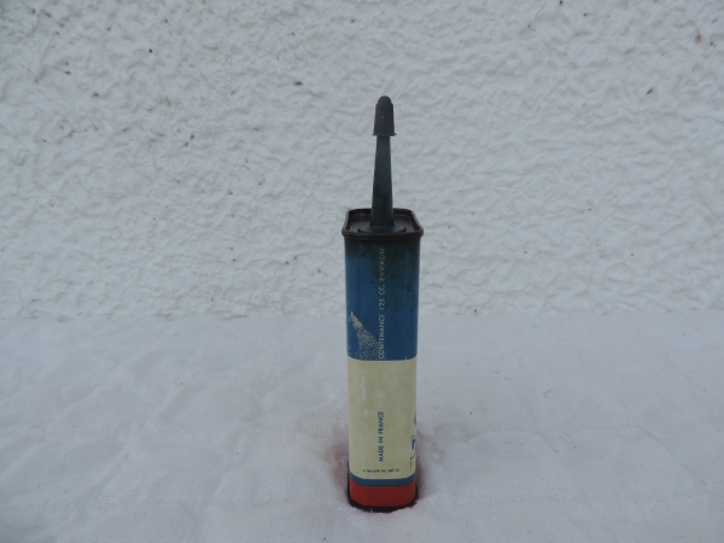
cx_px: 362
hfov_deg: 71.6
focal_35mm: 24
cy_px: 272
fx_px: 502
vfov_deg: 56.8
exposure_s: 1/320
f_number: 3
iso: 80
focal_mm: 4.3
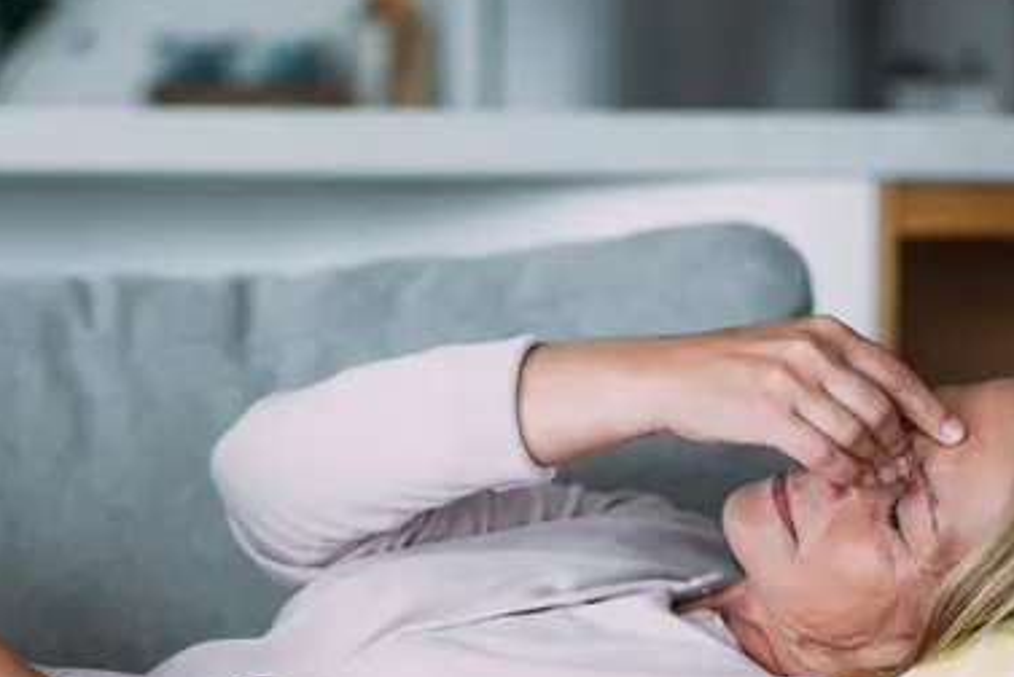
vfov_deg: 13.4
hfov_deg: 20.0
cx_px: 503
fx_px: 2875
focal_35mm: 102
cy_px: 568
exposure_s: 1/400
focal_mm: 55
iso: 250
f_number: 1.8
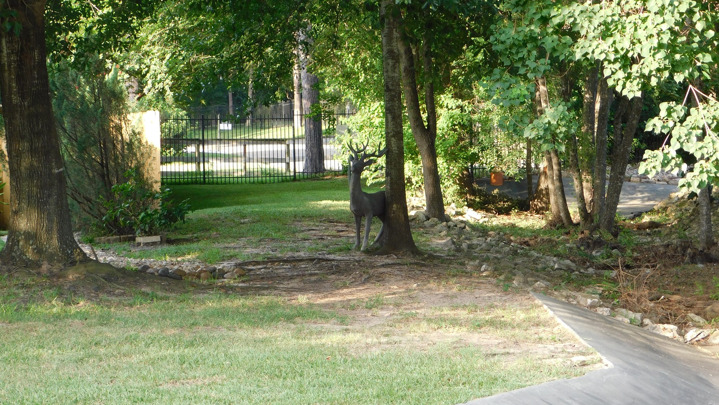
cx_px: 361
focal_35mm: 88
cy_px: 203
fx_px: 1678
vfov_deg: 13.7
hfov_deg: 24.2
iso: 125
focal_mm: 14.2
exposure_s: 1/40
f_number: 4.4
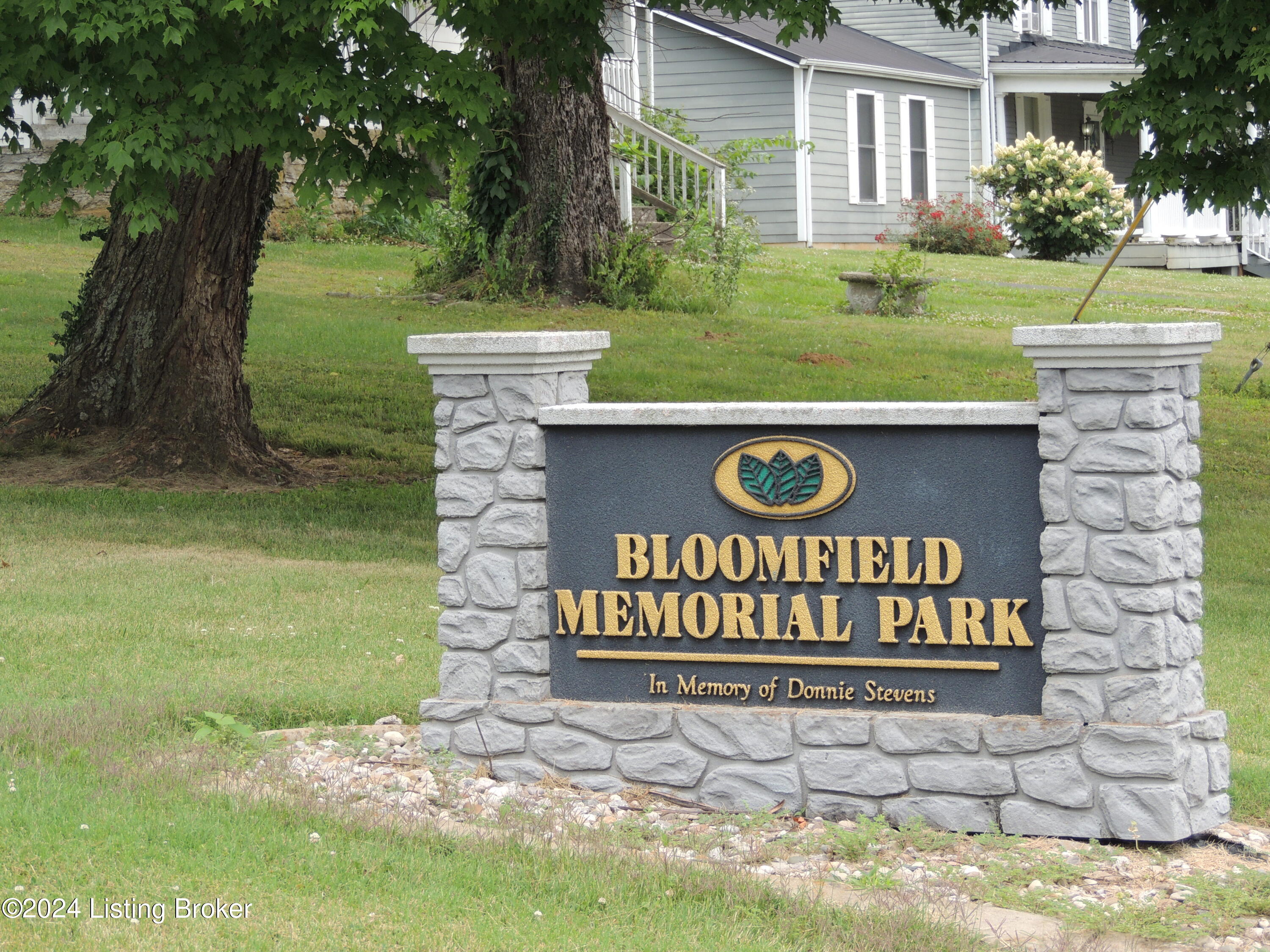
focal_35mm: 105
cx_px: 635
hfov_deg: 18.7
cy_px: 476
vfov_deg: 14.1
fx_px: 3852
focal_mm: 18.7
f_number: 4.2
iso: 100
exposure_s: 1/250
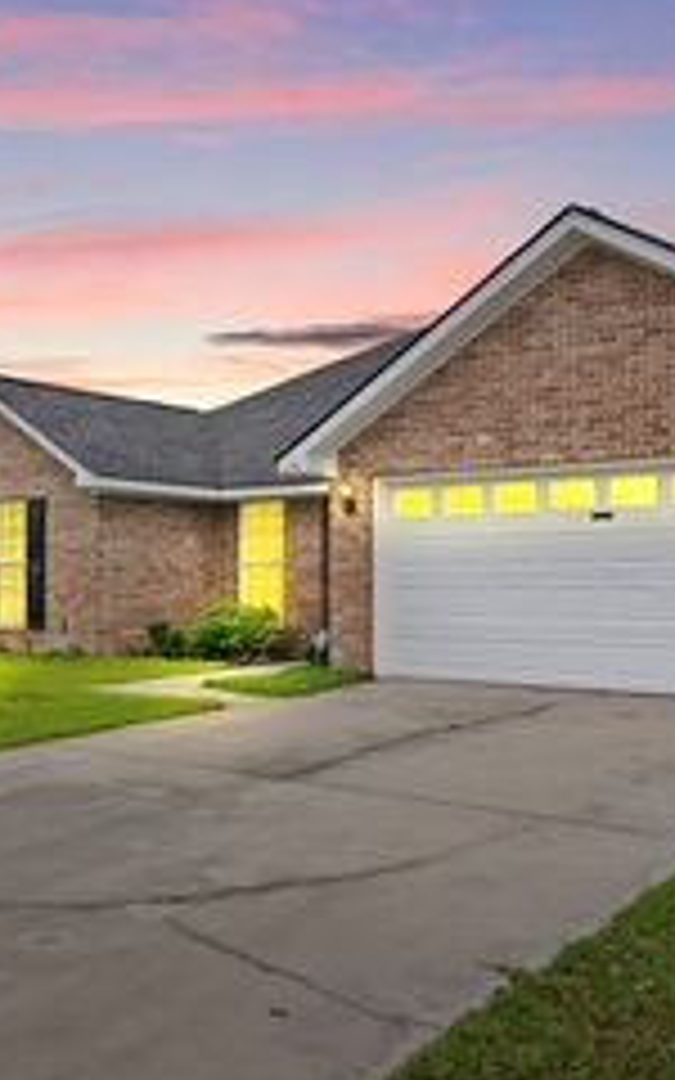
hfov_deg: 36.1
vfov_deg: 55.2
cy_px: 551
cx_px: 279
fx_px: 1032
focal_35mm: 35
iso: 250
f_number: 7.1
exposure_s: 1/320
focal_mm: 11
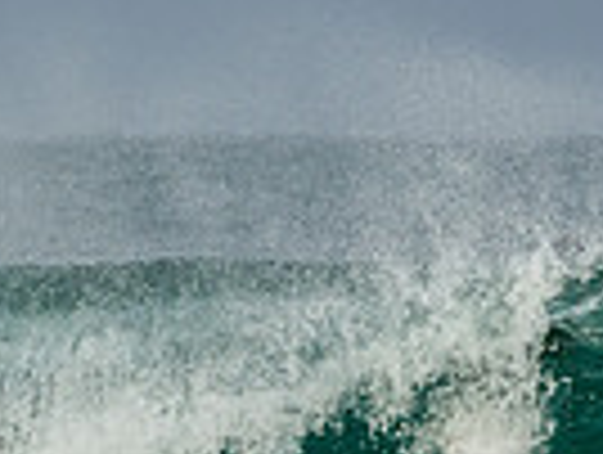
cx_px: -63
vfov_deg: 1.2
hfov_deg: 1.6
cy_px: 465
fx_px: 21744
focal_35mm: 1246
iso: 200
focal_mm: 200
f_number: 5.6
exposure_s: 1/800
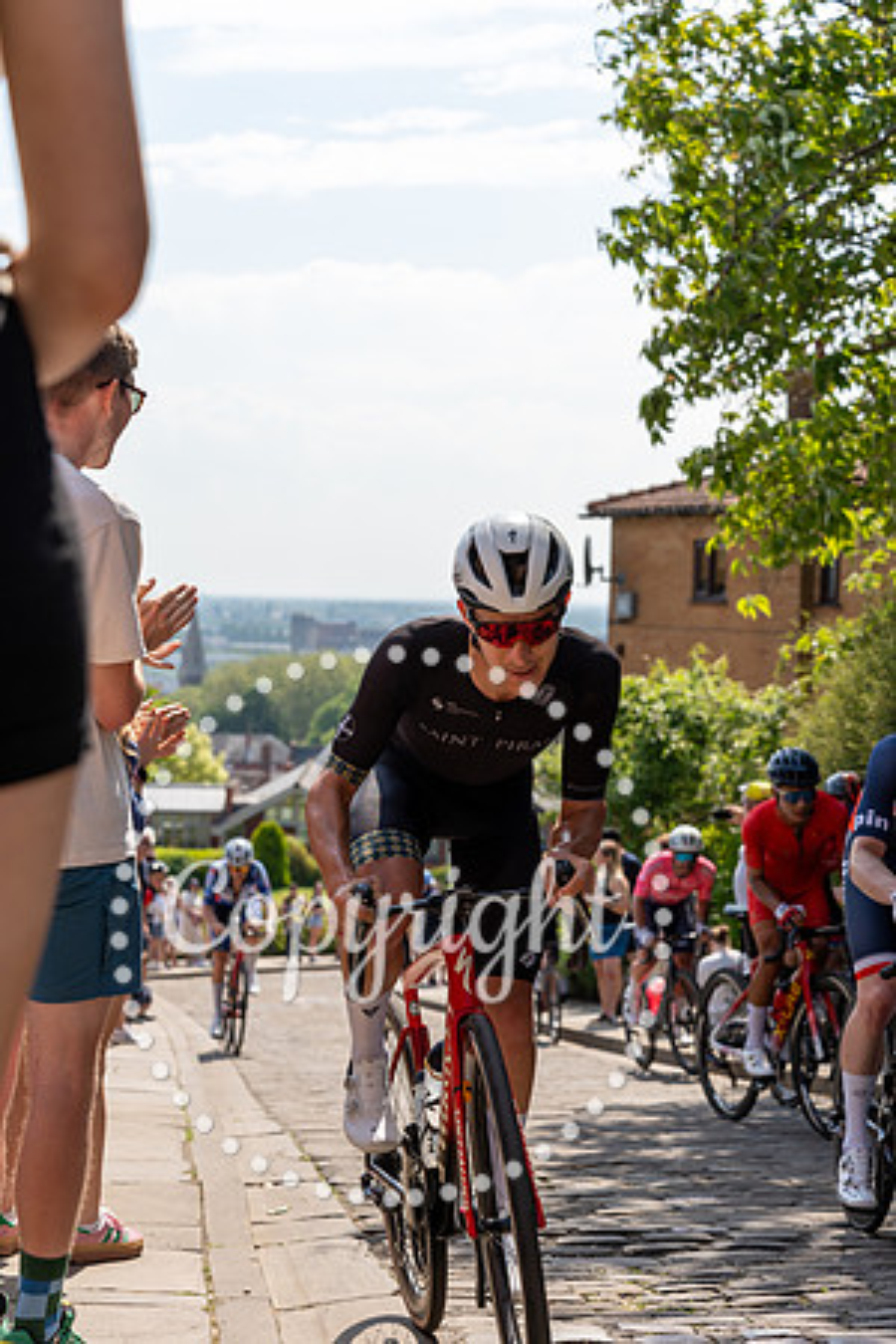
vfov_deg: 34.5
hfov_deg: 23.4
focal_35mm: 58
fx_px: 2165
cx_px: 448
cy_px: 672
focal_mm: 58
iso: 100
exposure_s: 1/1000
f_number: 4.5
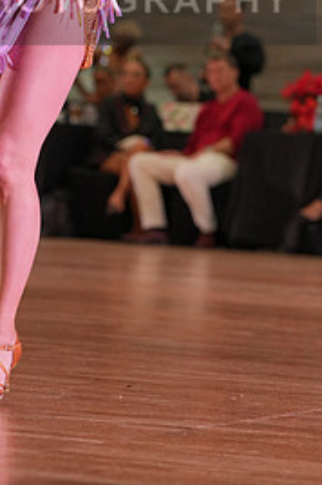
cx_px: 68
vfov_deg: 8.8
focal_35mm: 232
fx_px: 3120
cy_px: -14
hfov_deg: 5.9
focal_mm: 107
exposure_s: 1/400
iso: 1600
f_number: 4
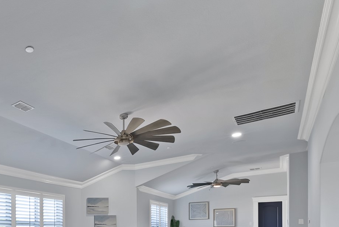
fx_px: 245
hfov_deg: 59.8
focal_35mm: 26
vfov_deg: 42.1
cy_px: 233
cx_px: 39
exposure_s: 1/2.5
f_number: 9
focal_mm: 12
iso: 640
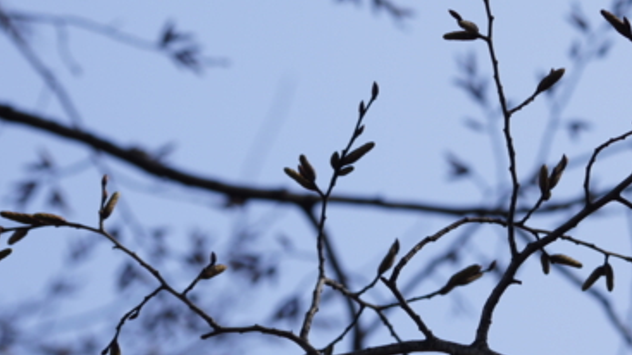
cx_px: 479
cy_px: 16
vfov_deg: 5.2
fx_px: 3869
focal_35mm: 231
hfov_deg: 9.3
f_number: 6.3
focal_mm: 90
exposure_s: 1/640
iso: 200
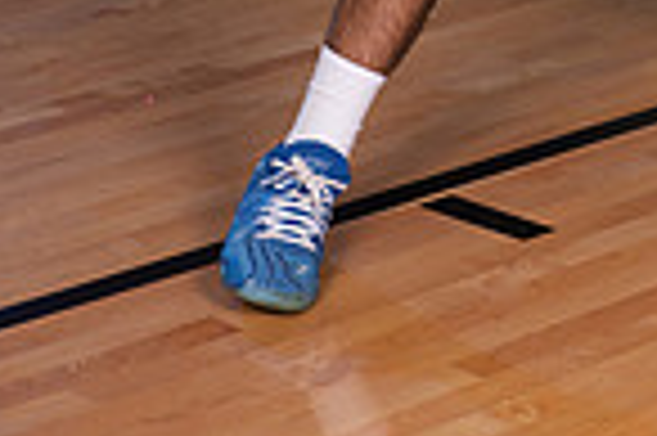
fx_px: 2807
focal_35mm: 154
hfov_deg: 13.2
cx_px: 666
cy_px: -548
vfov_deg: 8.3
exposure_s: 1/320
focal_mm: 50
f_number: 7.1
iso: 500
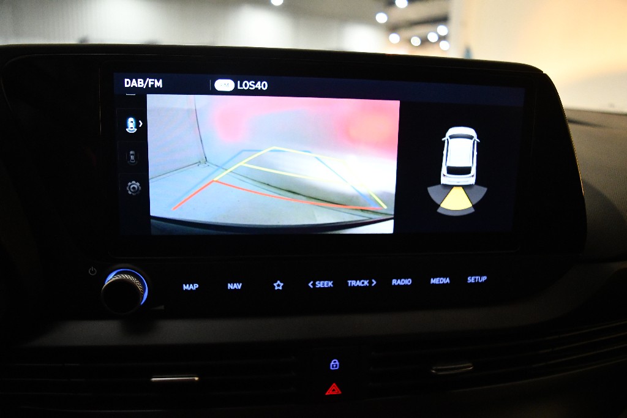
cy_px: 209
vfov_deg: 47.9
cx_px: 314
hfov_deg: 67.4
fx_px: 470
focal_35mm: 27
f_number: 3.5
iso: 3200
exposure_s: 1/100
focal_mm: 18
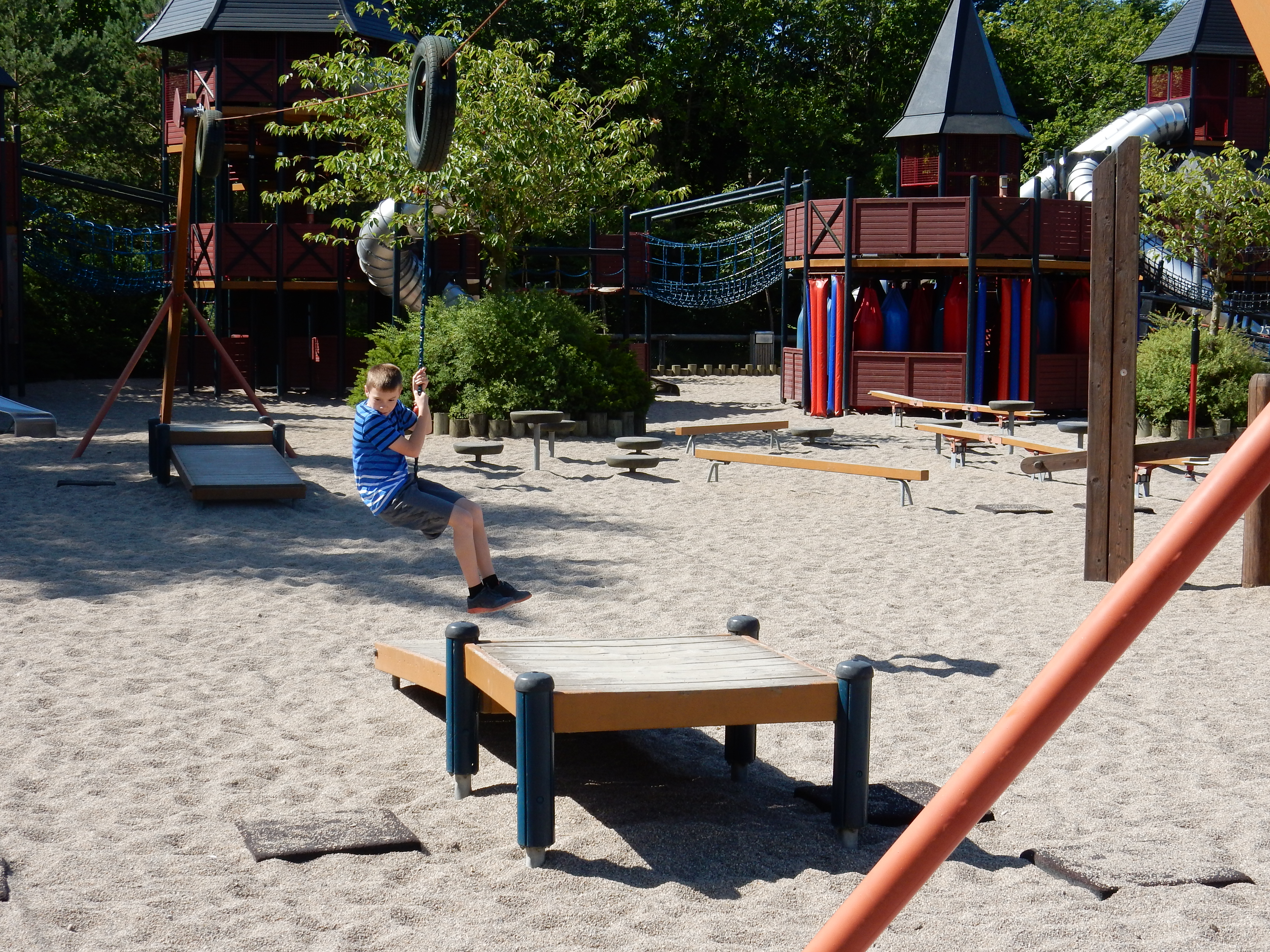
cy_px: 476
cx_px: 635
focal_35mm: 60
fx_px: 2201
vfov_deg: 24.4
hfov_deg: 32.2
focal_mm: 10.7
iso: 125
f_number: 4.5
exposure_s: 1/640
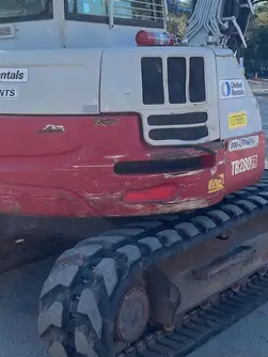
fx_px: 588
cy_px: 105
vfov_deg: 33.3
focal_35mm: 57
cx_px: 151
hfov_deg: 25.7
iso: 50
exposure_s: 1/1175
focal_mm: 5.1
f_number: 1.6
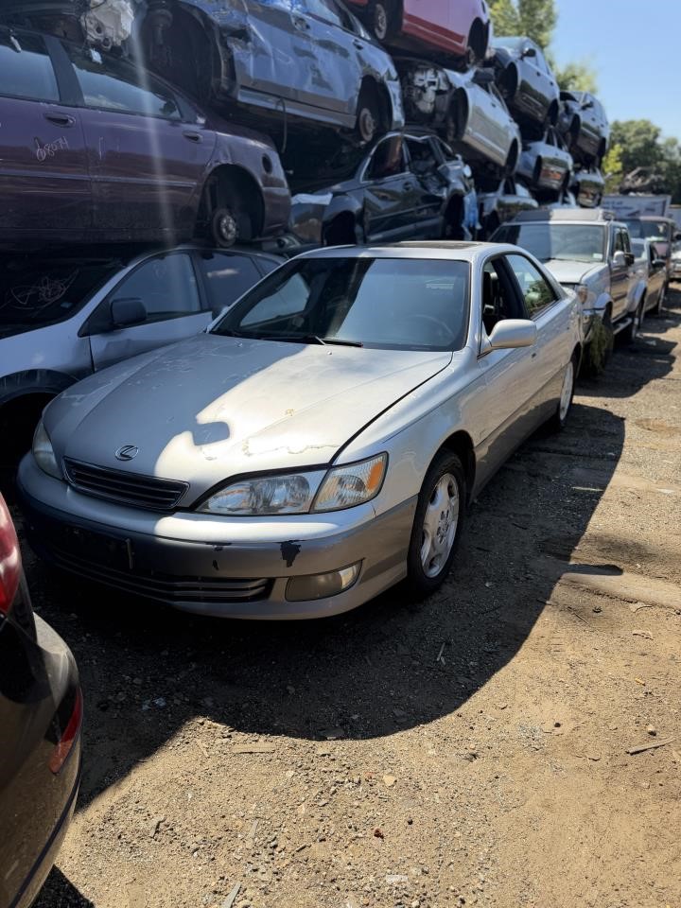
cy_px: 454
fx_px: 630
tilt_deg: -19.9
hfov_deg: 56.8
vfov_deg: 71.6
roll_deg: +0.1
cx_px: 340
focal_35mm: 24
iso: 80
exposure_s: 1/2000
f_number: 1.78
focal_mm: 6.76
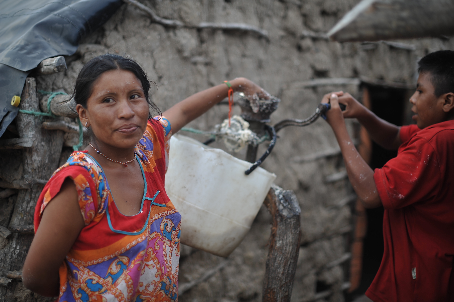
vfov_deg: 27.0
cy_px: 151
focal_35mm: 50
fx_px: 630
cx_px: 227
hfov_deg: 39.6
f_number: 1.8
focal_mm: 50
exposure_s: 1/1000
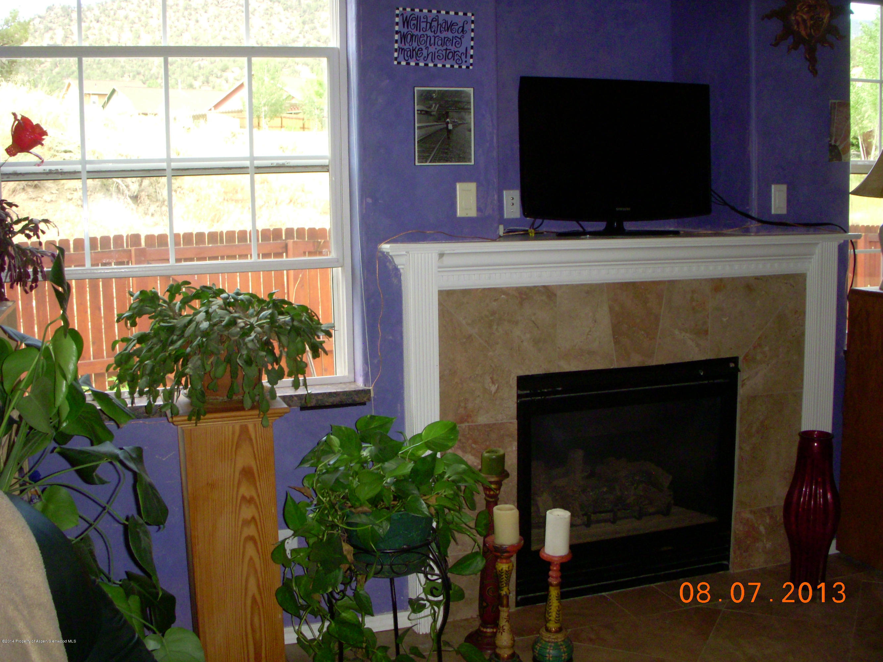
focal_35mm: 38
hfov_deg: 49.0
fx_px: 969
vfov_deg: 37.7
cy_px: 331
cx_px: 442
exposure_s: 1/100
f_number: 3.3
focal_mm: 6.3
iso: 320
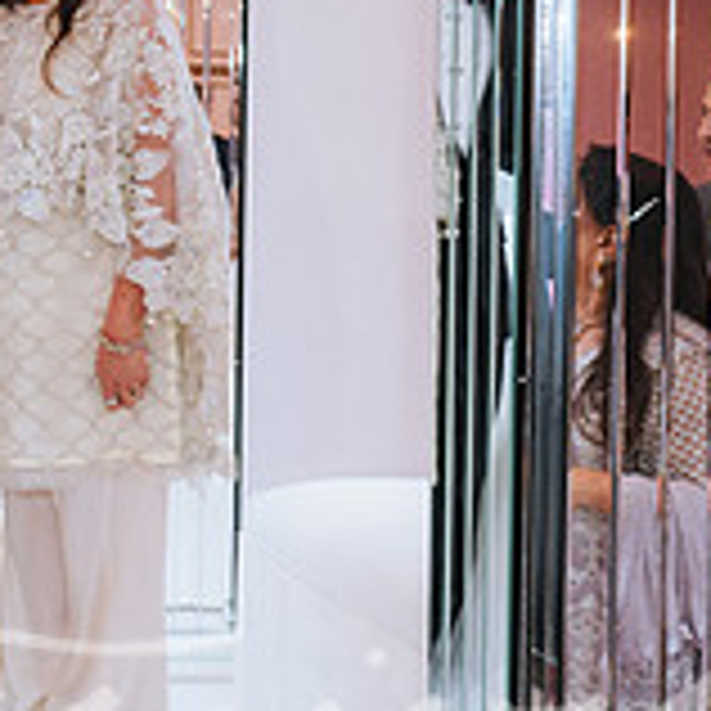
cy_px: 232
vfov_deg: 20.6
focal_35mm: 84
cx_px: -297
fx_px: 1952
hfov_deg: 18.7
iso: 800
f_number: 2.8
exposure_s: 1/200
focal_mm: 27
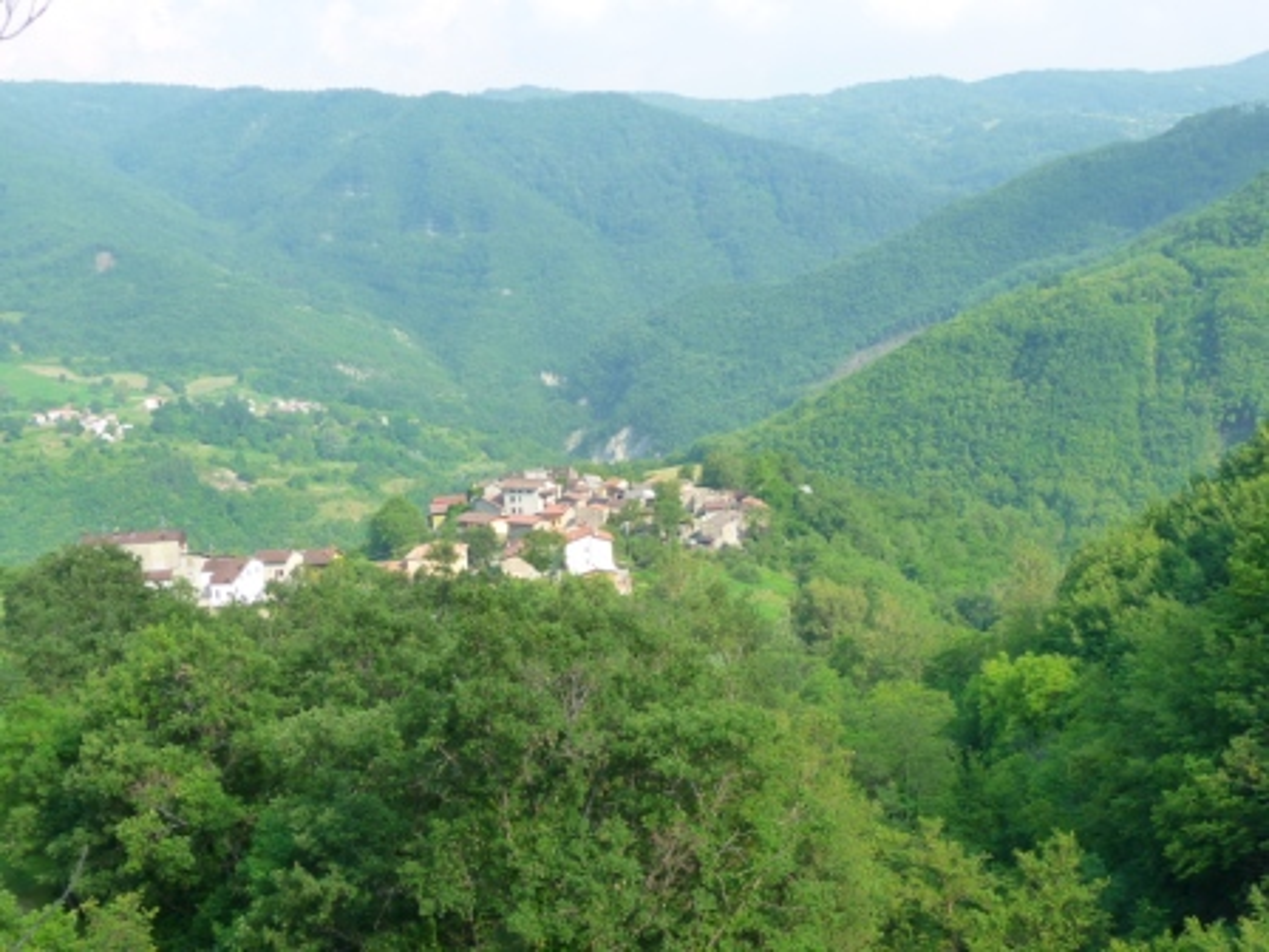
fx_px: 1833
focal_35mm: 50
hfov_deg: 38.2
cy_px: 476
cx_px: 634
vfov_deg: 29.1
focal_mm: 8.5
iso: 160
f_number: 4.2
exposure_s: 1/250
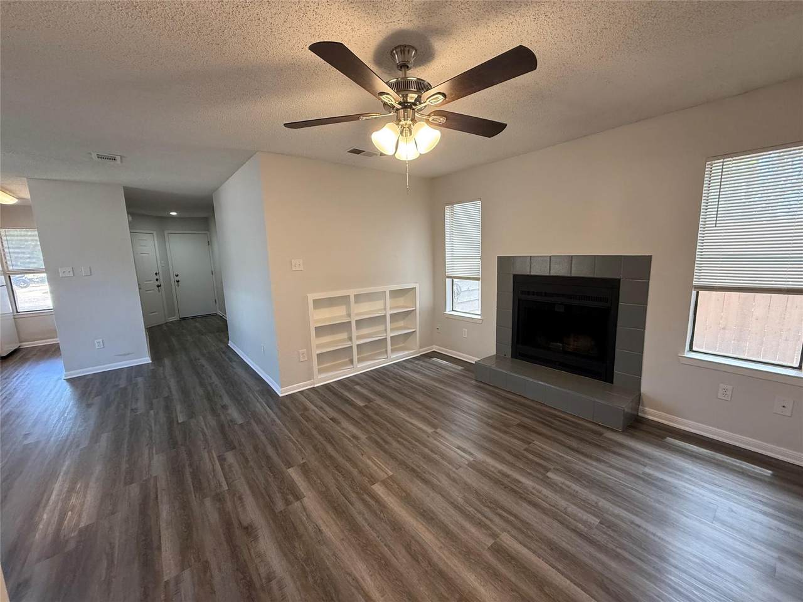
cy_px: 301
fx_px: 325
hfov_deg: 102.1
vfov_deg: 85.7
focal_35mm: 14
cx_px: 402
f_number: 2.2
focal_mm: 2.22
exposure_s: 1/60
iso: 200
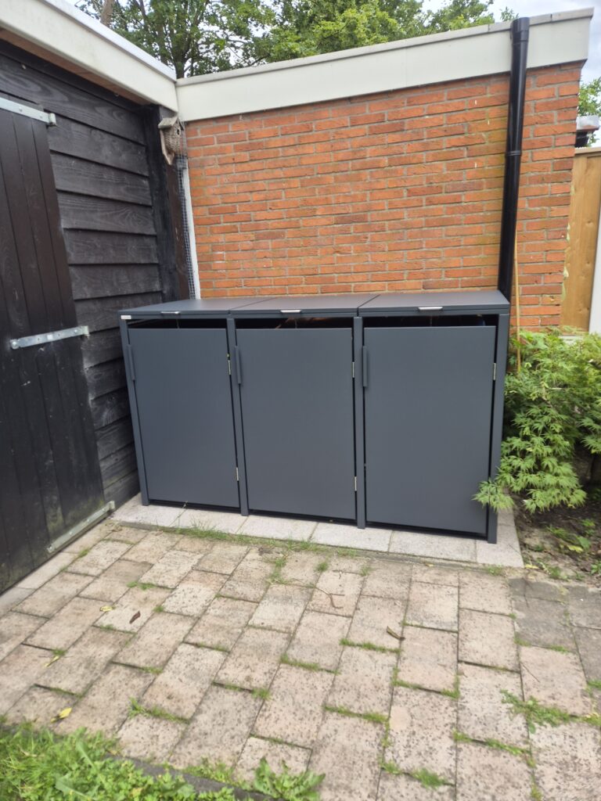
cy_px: 400
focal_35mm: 23
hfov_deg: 58.9
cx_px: 300
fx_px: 532
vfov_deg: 73.9
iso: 32
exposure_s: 1/180
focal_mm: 5.4
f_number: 1.8
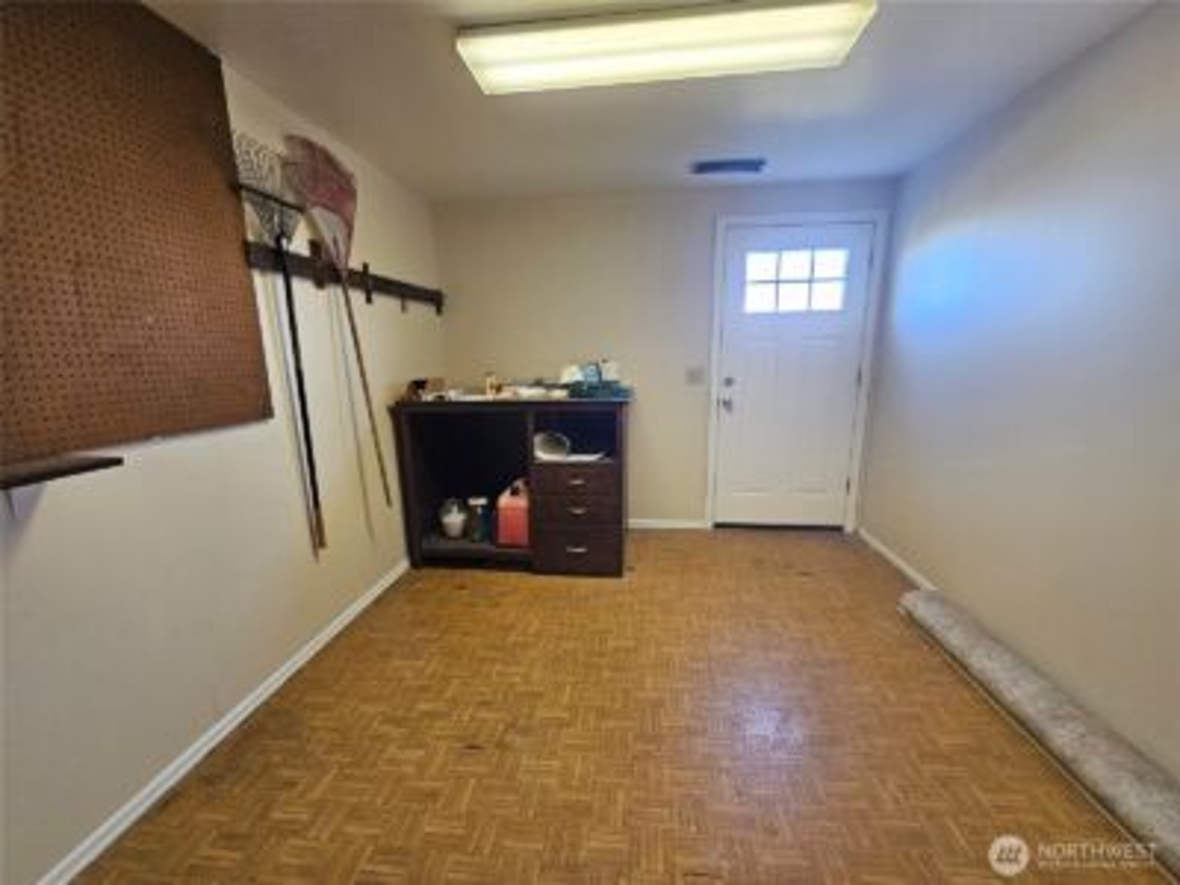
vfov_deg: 89.9
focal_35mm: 13
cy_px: 442
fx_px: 443
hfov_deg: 106.2
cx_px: 590
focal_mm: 2.2
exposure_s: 1/60
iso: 250
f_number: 2.2
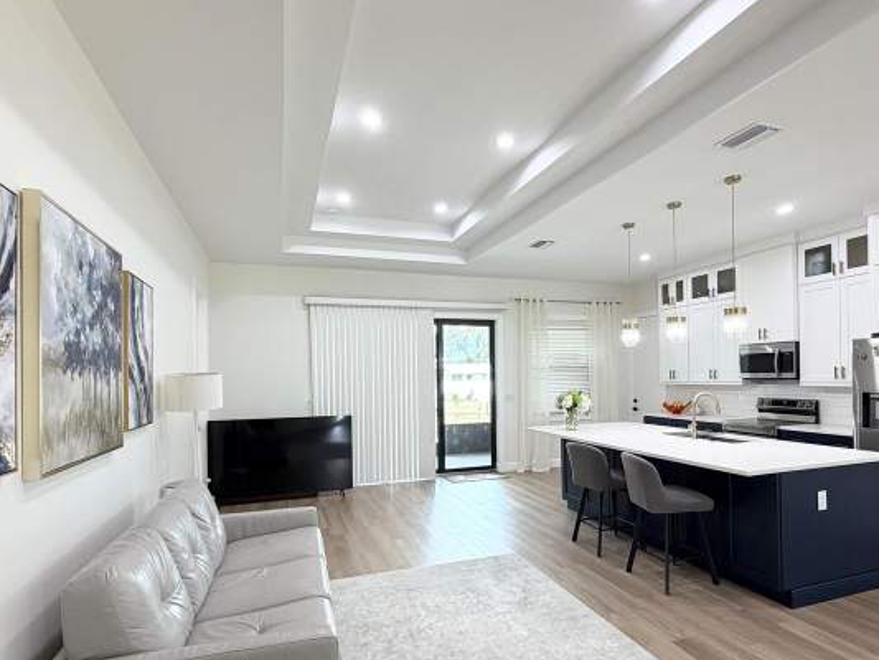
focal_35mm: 21
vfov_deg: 63.2
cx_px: 488
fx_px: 533
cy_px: 375
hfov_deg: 78.7
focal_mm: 2.22
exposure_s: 1/120
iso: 160
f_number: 2.2
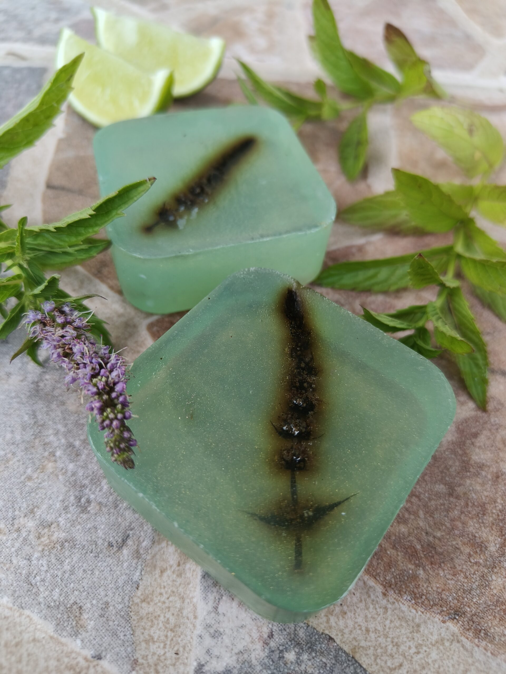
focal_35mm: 24
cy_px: 337
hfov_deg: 56.8
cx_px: 253
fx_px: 468
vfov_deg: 71.6
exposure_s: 1/100
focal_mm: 5.59
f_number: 1.8
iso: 64
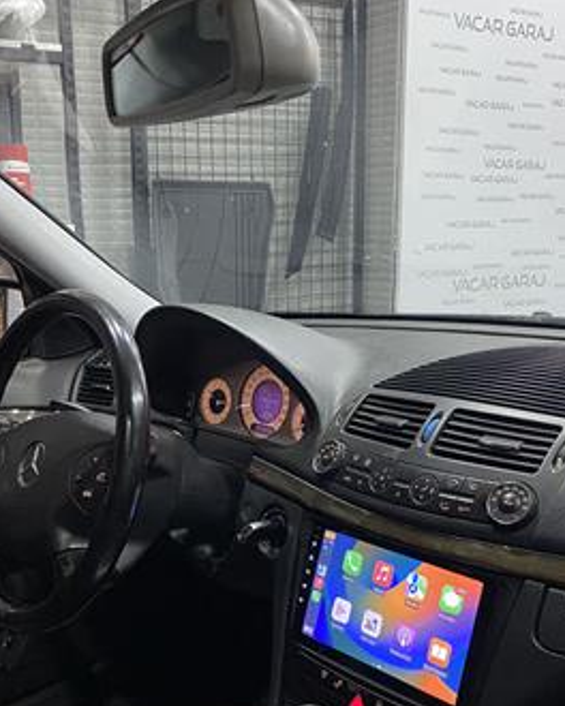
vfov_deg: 44.4
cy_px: 446
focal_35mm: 41
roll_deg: +0.5
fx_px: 857
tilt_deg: -14.1
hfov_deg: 36.5
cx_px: 285
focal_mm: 4.25
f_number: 1.8
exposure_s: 1/25
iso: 500
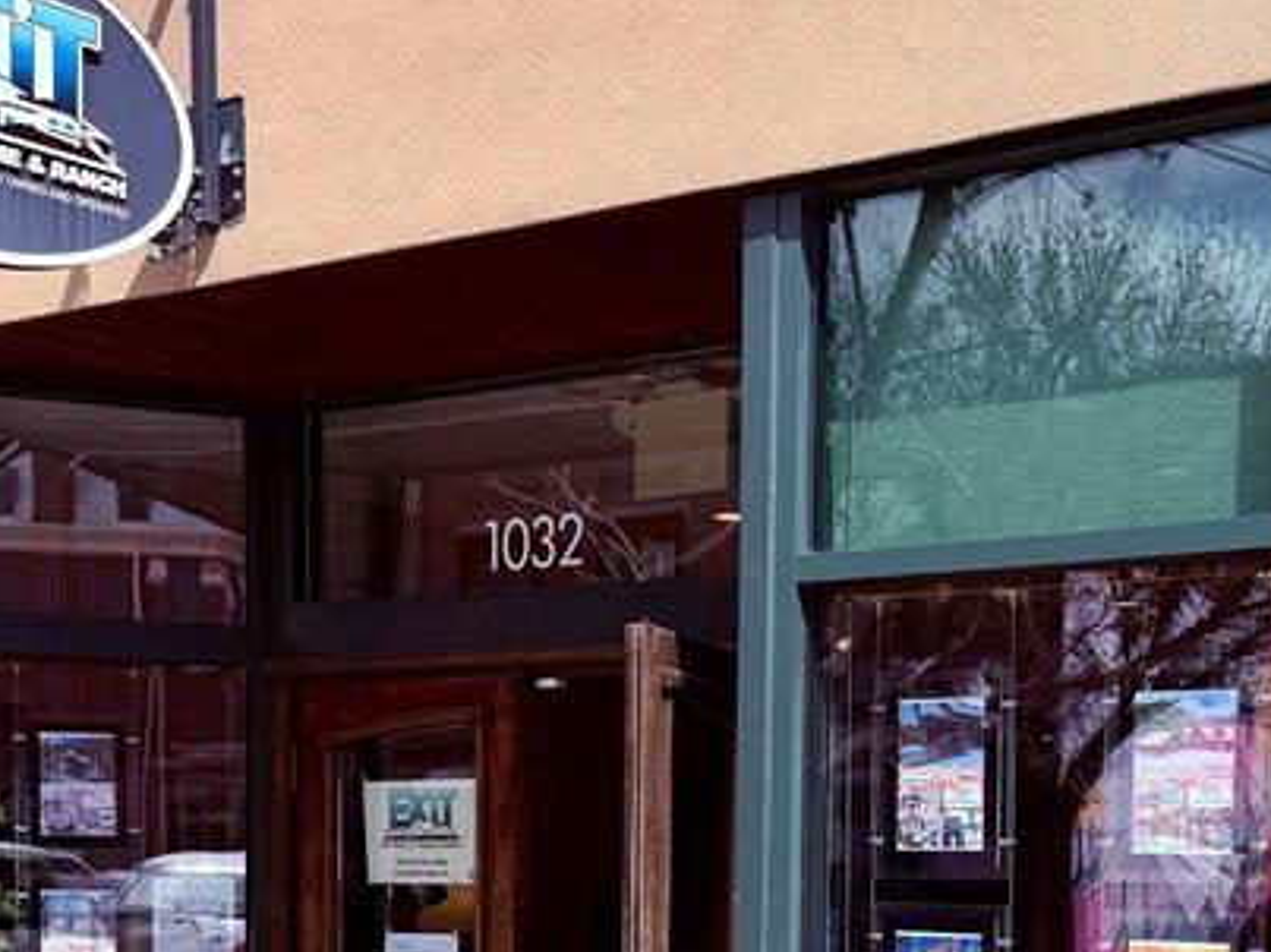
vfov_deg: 23.0
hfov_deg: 31.4
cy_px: 955
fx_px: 2239
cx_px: 852
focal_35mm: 61
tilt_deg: -1.2
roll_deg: -0.2
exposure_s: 1/3279
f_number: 1.78
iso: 80
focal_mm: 6.76
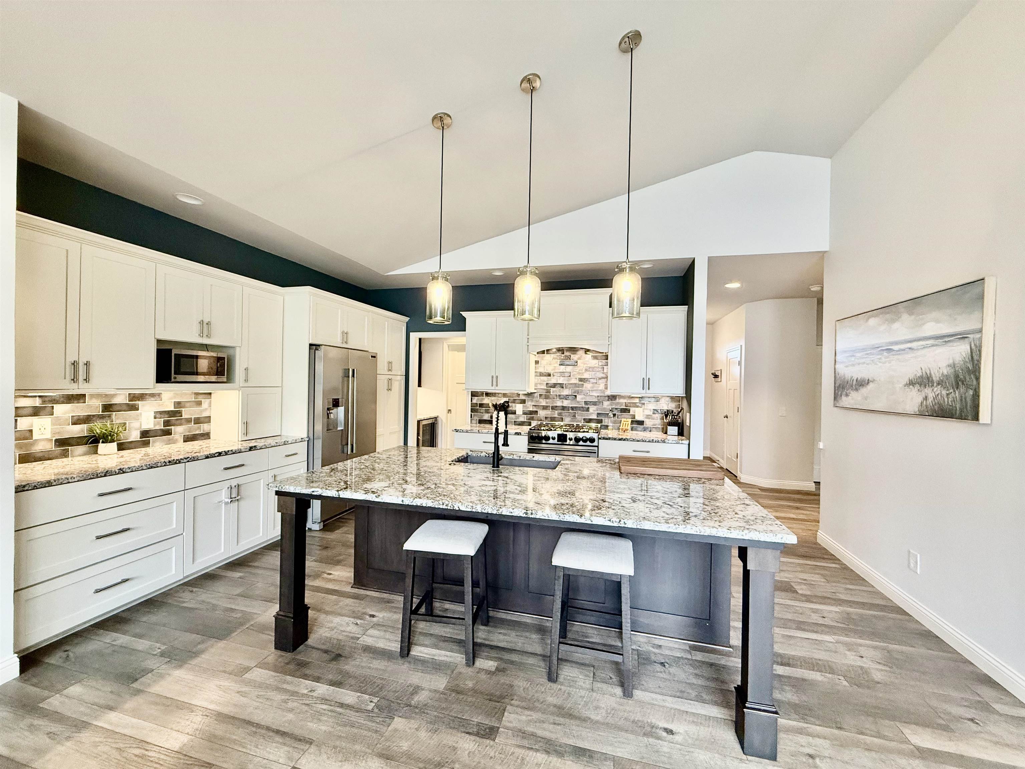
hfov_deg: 102.1
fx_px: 415
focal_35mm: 14
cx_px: 512
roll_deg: -1.3
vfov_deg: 85.7
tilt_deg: +0.2
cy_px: 384
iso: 320
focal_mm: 2.22
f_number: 2.2
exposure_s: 1/120
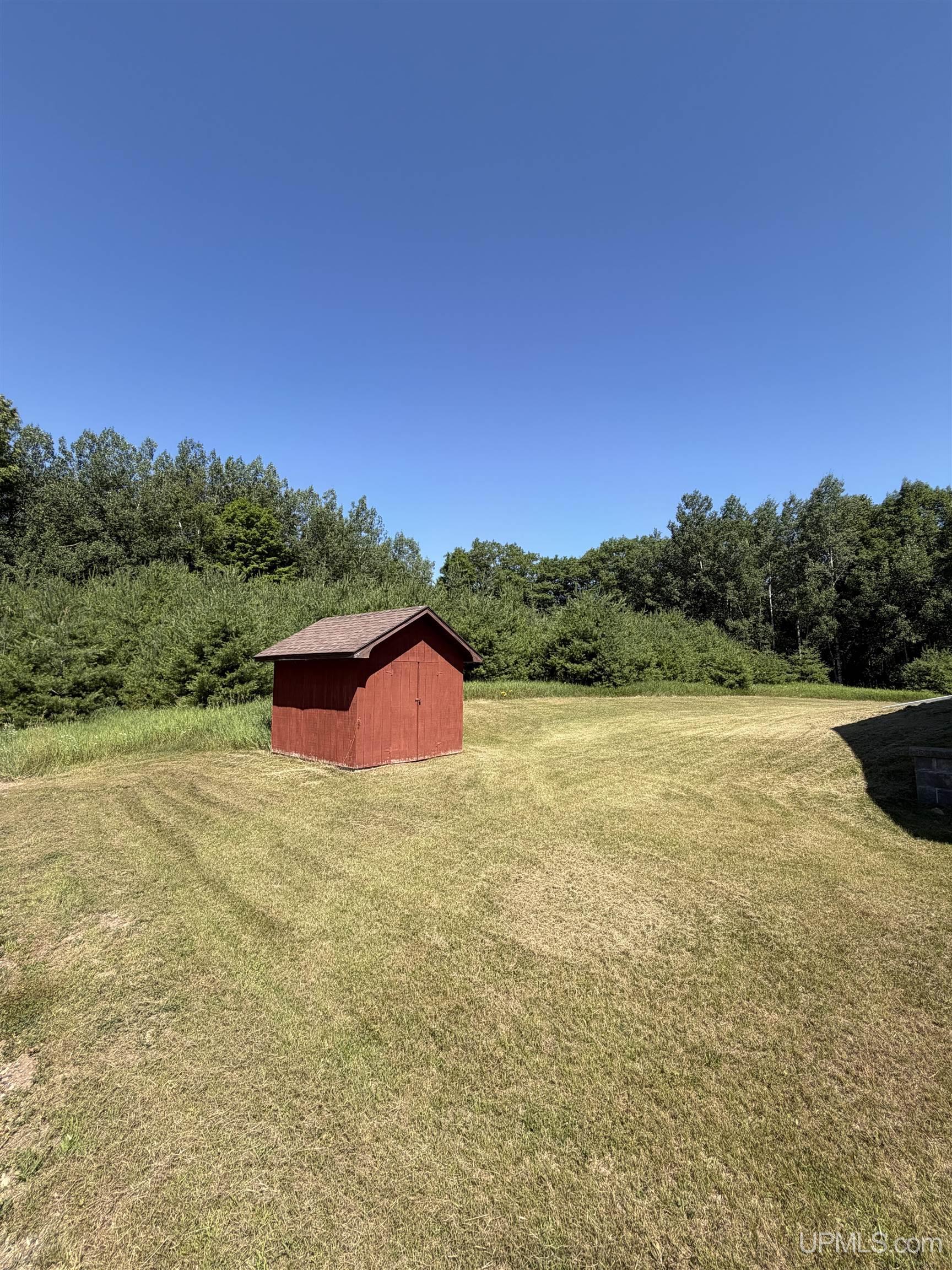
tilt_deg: +5.9
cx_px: 476
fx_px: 513
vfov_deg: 102.1
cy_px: 635
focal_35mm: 14
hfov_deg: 85.7
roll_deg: -1.0
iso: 32
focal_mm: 2.22
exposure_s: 1/770
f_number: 2.2
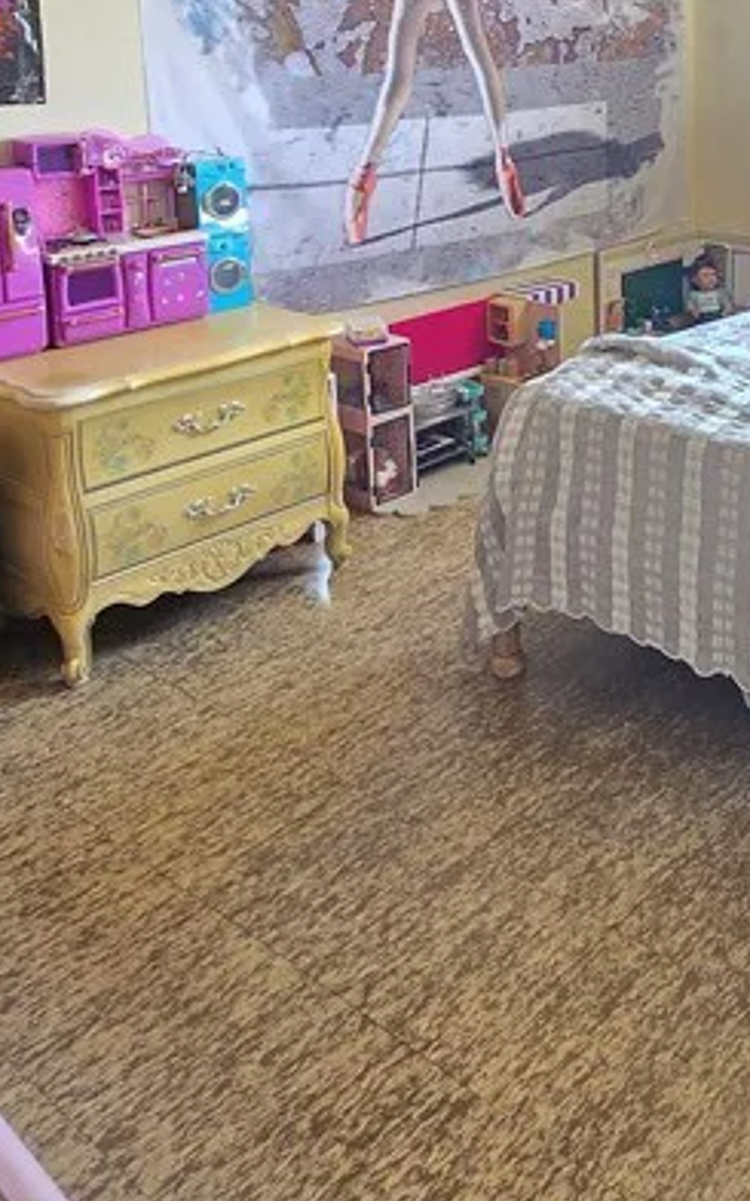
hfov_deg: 31.6
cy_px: 193
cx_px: 808
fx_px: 1177
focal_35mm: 36
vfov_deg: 49.8
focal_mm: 1.7
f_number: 2.2
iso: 125
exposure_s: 1/60
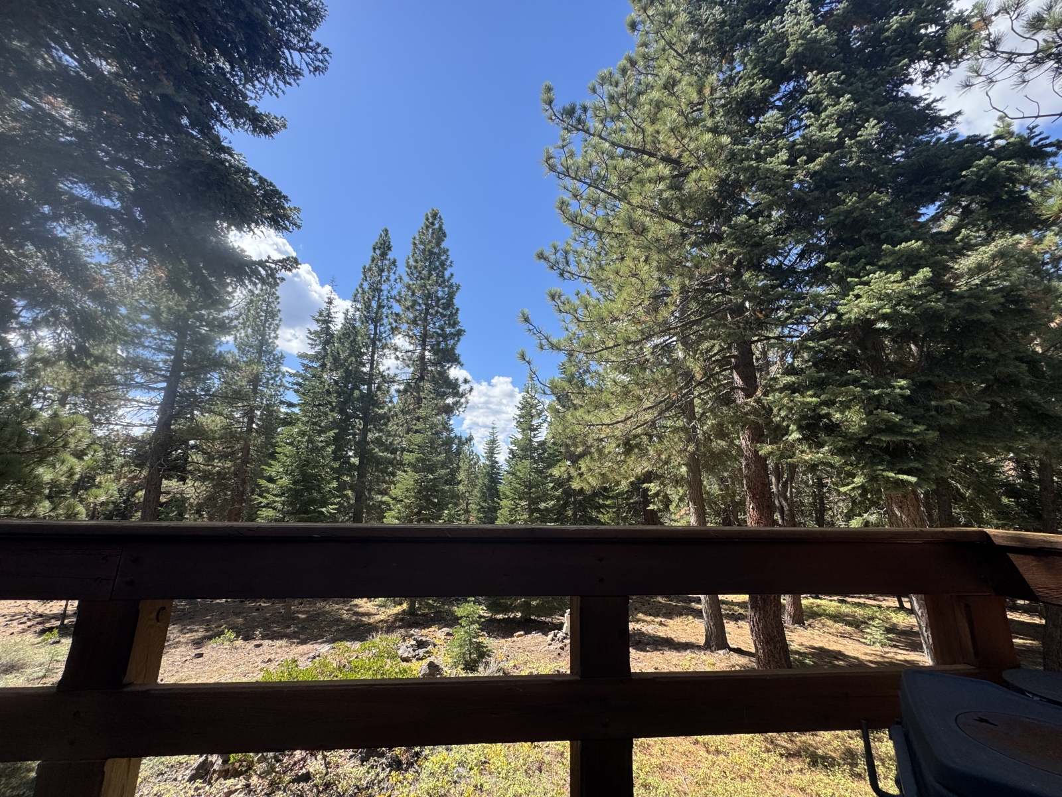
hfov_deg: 102.1
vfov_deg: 85.7
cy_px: 398
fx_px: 430
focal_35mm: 14
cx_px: 531
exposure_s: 1/889
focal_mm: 2.22
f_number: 2.2
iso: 40
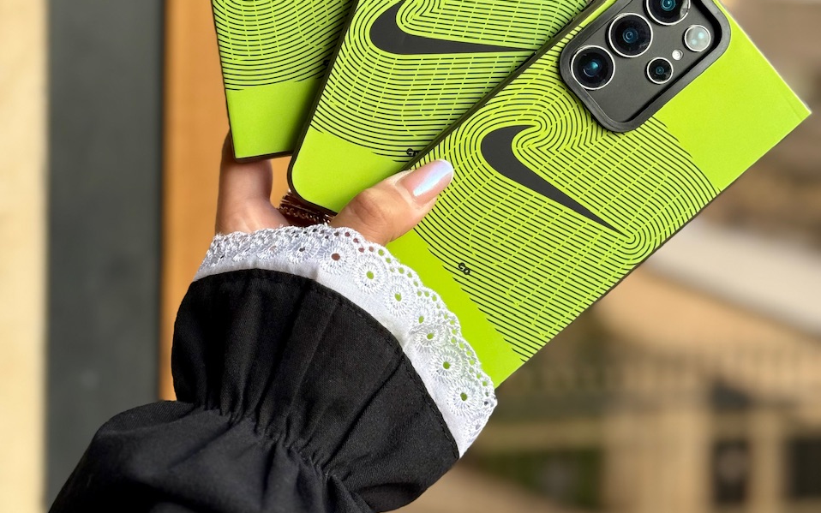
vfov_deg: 18.9
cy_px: 66
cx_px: 410
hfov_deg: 30.2
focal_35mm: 68
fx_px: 1522
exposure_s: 1/493
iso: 64
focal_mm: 6.76
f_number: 1.78
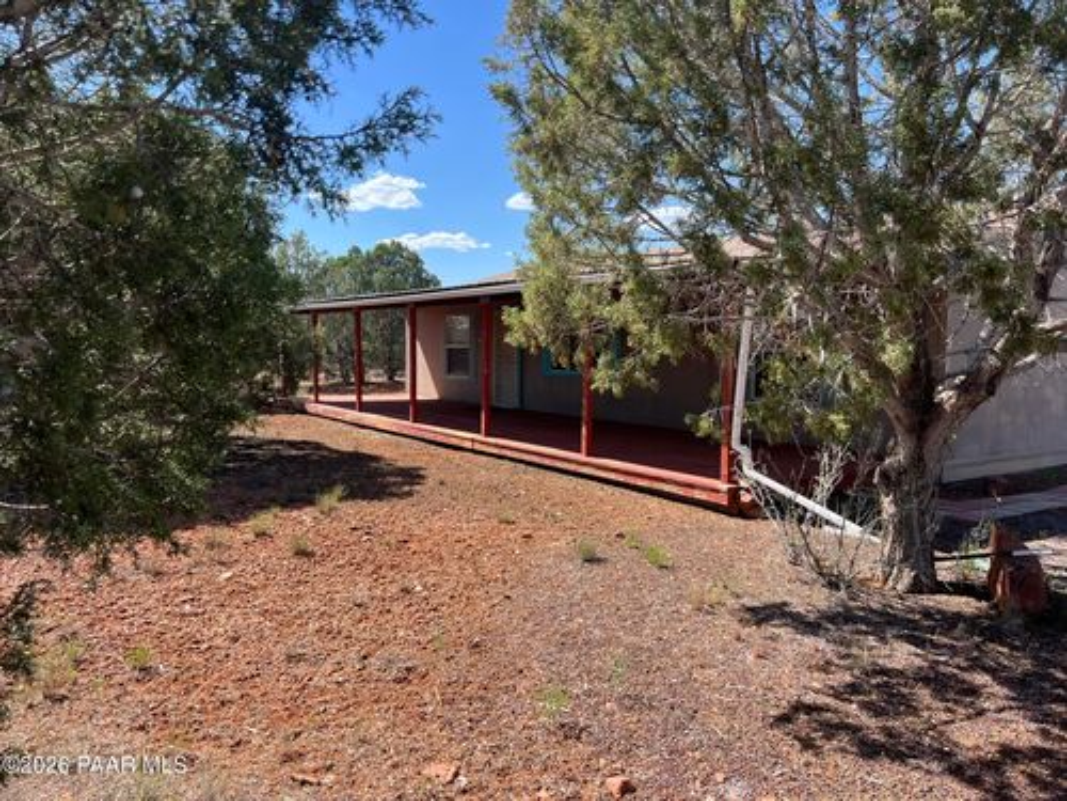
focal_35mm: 26
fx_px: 801
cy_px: 400
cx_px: 534
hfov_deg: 67.3
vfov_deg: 53.1
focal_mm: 5.7
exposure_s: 1/1597
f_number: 1.5
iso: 50
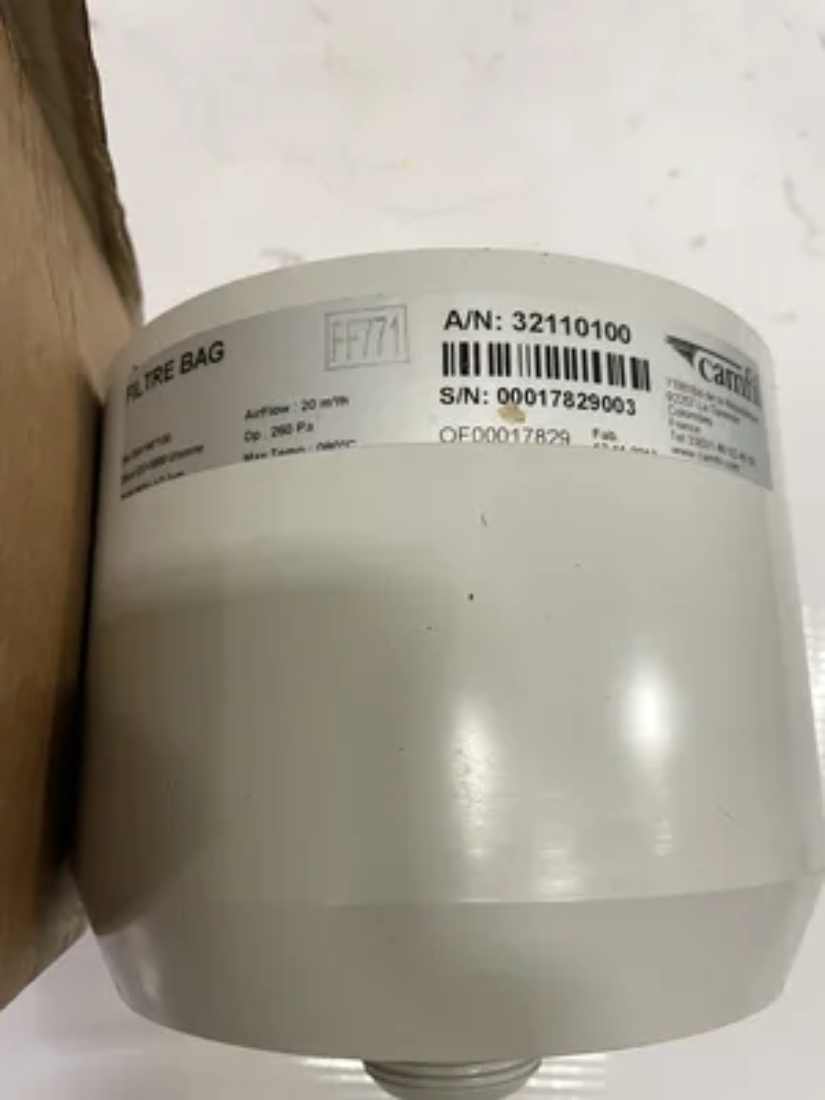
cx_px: 412
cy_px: 550
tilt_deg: -70.4
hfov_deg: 53.1
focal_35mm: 26
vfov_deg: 67.3
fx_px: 826
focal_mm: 4.2
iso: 100
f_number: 1.6
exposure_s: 1/60
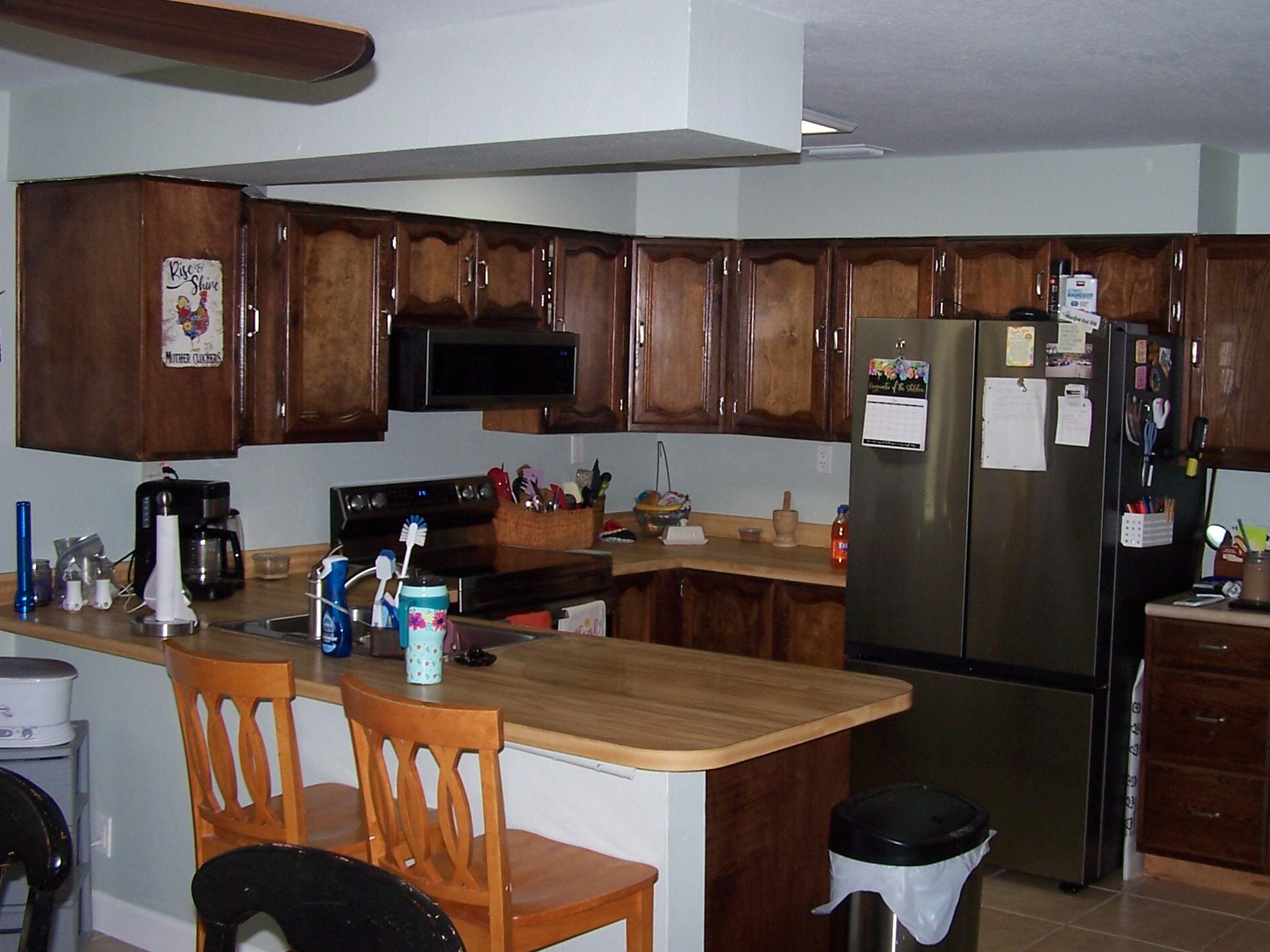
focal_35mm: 46
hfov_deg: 41.1
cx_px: 745
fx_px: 1688
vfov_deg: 31.5
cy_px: 488
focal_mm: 6.3
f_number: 2.8
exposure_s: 1/60
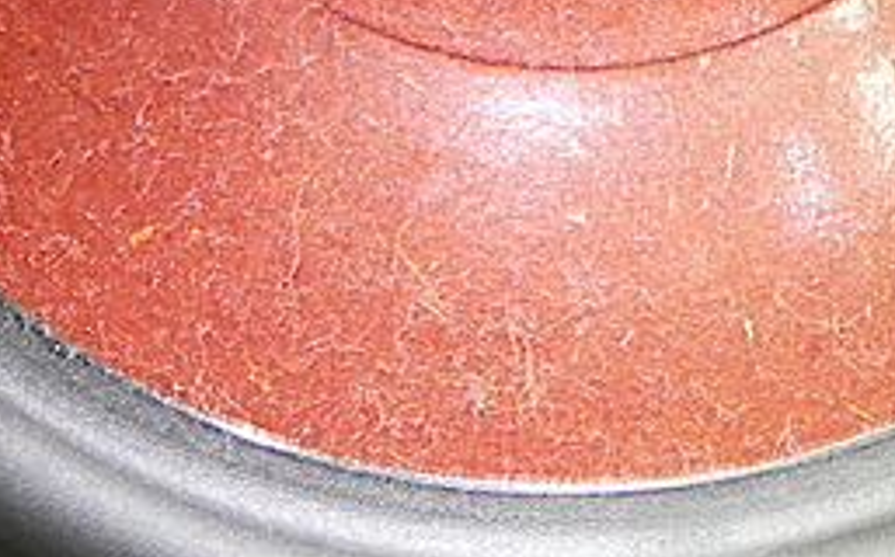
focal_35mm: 1276
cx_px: 578
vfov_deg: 1.0
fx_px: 31090
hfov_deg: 1.6
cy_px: -240
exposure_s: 1.3
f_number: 5.9
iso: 200
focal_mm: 57.7
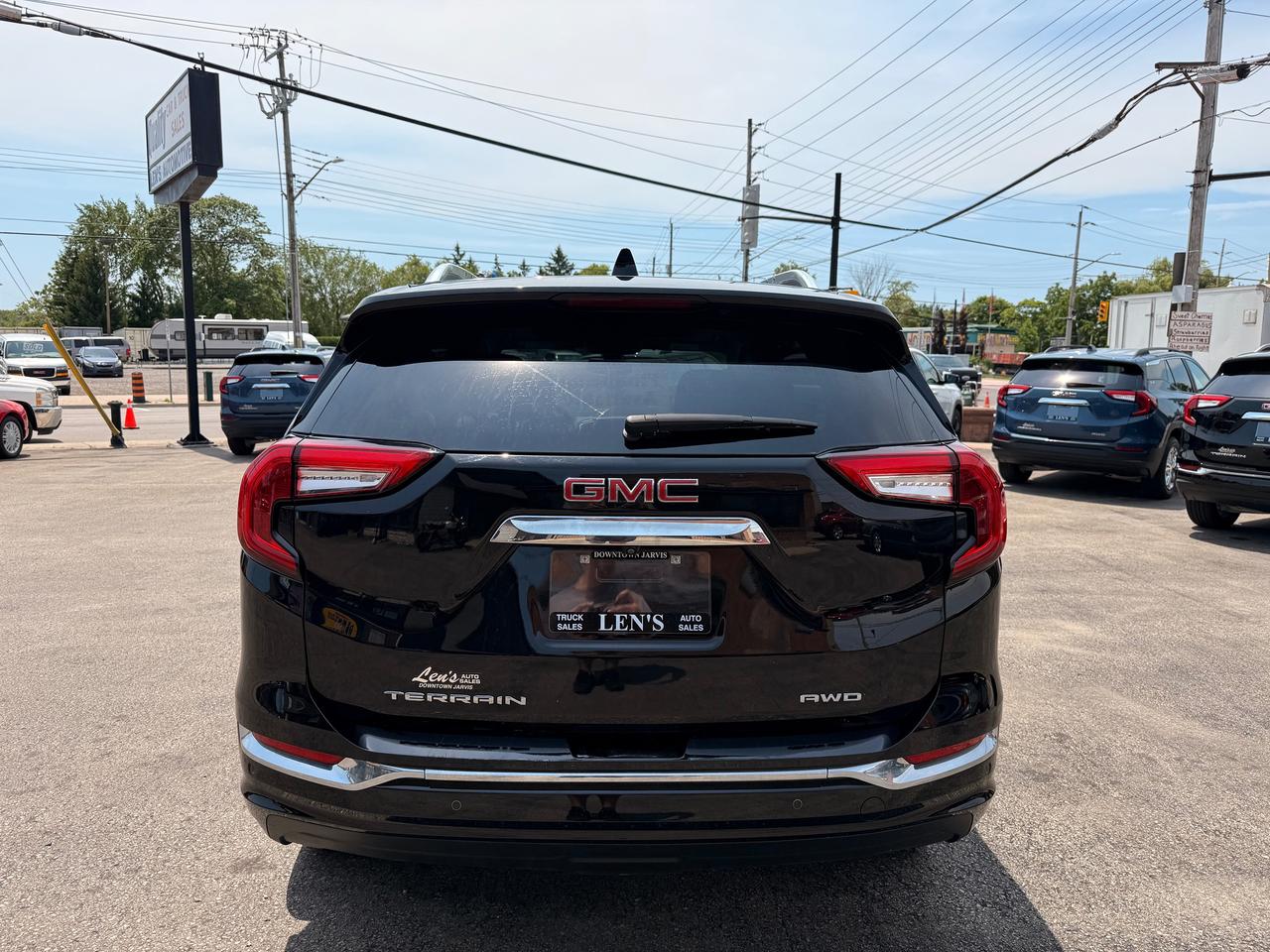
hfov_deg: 71.6
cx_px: 635
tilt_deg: -7.3
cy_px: 476
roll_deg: -1.2
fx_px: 881
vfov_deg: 56.8
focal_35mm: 24
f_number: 1.78
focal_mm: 6.76
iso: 80
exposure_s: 1/4975
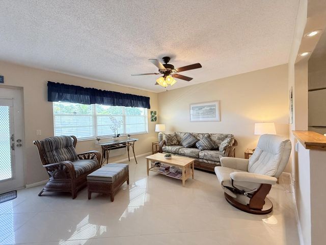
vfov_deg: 85.7
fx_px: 132
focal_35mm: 14
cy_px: 122
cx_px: 163
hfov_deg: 102.1
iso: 160
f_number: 2.2
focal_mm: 2.22
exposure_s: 1/120
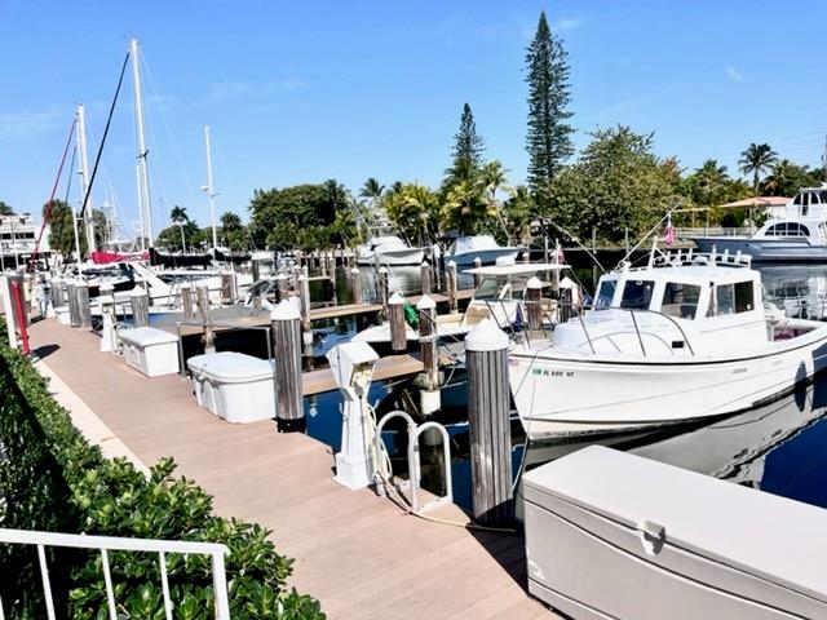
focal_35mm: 26
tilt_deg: -5.3
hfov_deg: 67.3
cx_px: 414
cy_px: 310
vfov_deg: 53.1
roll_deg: +3.7
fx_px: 621
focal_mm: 5.1
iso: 50
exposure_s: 1/6897
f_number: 1.6
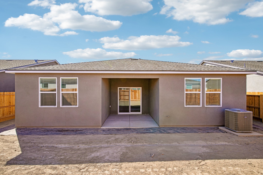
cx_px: 132
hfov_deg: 93.3
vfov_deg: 70.4
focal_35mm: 17
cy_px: 88
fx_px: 124
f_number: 8
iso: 100
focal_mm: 17
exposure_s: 1/200
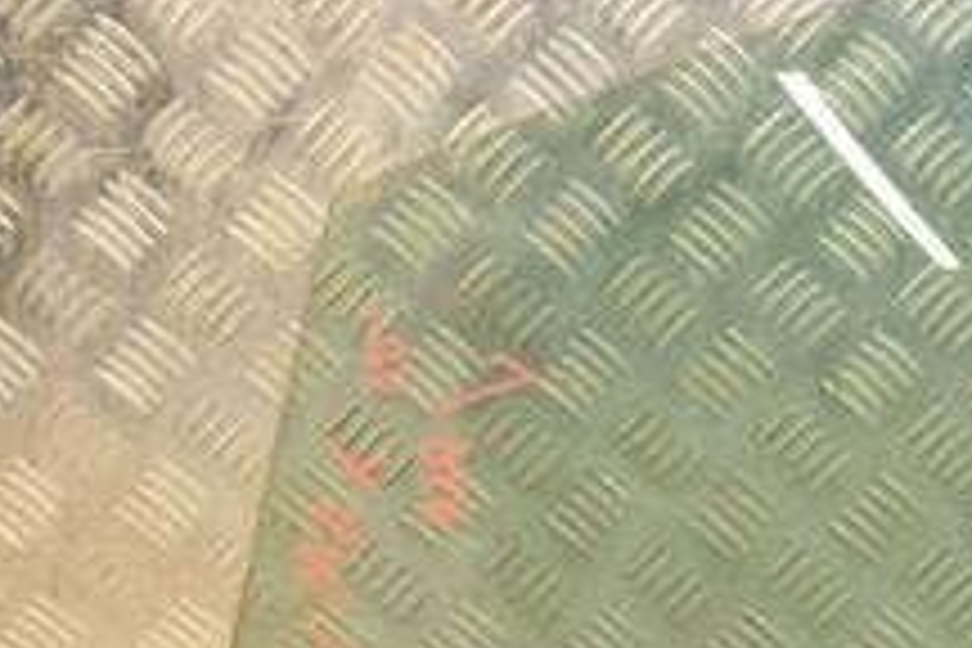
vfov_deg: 13.7
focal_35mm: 100
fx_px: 2700
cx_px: 1300
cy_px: 454
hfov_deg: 18.8
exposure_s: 1/200
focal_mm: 24
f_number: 5.6
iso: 800
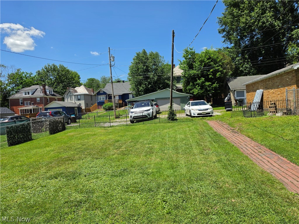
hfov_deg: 73.9
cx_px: 150
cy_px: 112
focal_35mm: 23
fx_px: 199
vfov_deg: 58.9
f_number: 1.4
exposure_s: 1/6352
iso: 64
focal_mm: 6.5
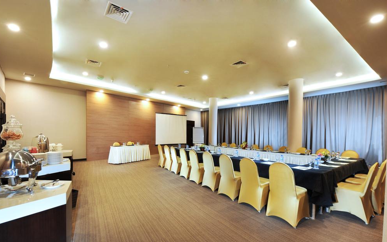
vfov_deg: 74.5
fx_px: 158
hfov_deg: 101.4
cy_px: 135
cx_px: 186
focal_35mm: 15
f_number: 16
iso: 400
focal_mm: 14
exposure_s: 1
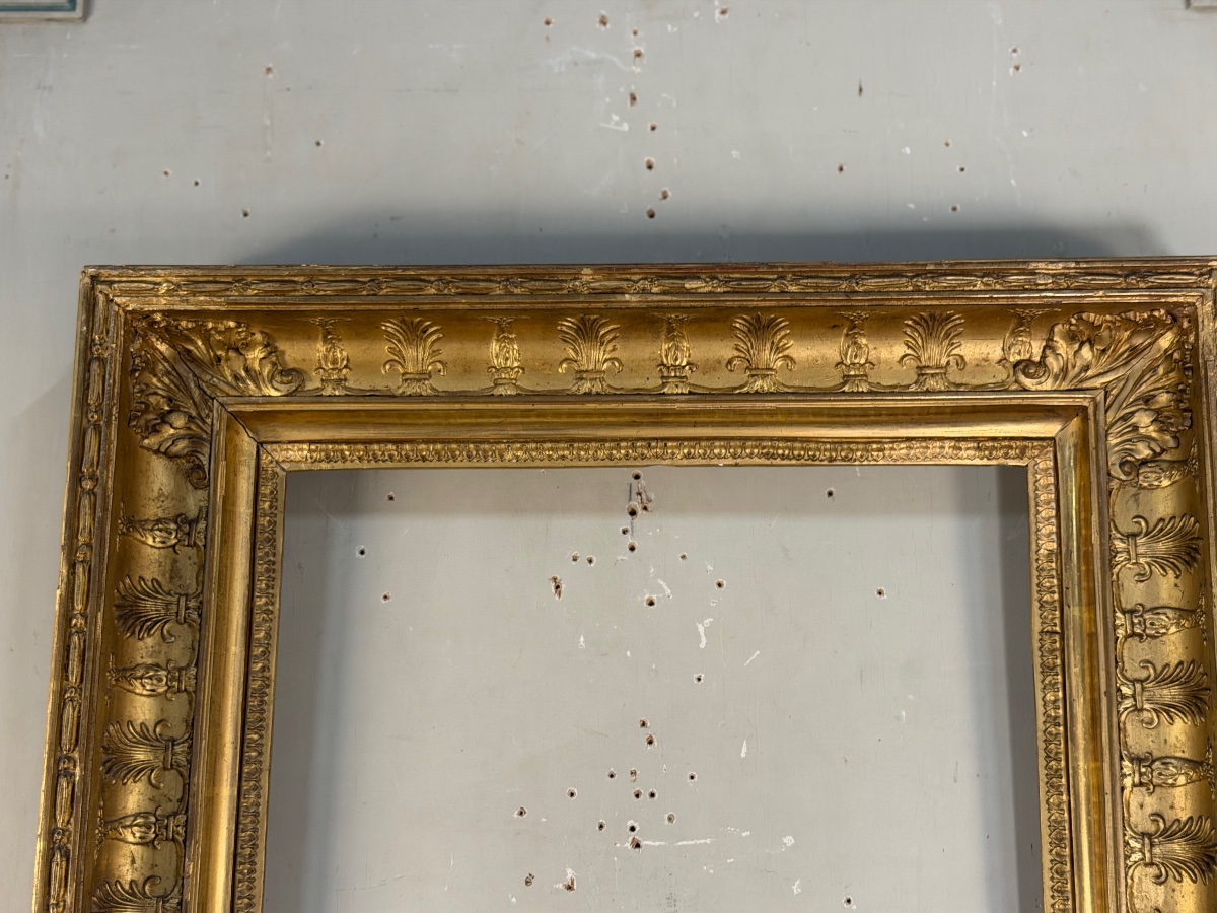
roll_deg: +0.3
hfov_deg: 39.7
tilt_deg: +13.9
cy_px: 456
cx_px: 608
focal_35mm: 48
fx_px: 1688
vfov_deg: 30.3
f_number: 1.78
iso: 125
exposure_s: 1/50
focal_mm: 6.76
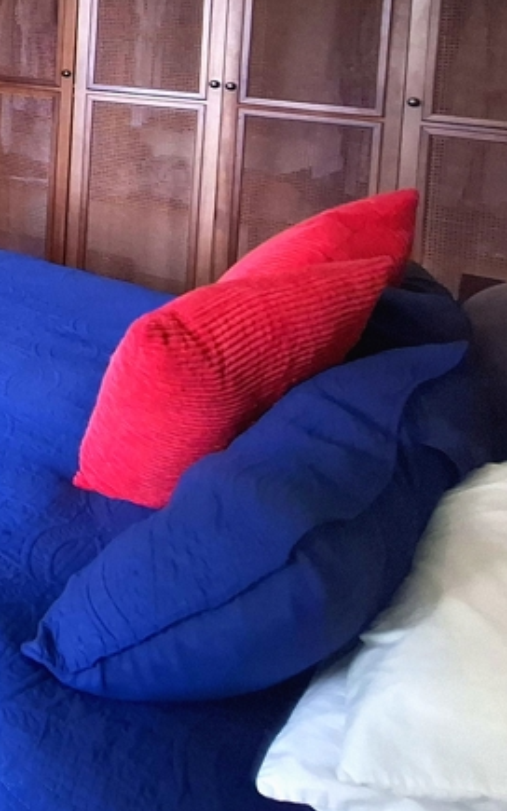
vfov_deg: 45.3
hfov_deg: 21.5
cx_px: -408
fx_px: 840
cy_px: 41
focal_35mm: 38
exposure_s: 1/40
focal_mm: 1.74
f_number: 2.2
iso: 125
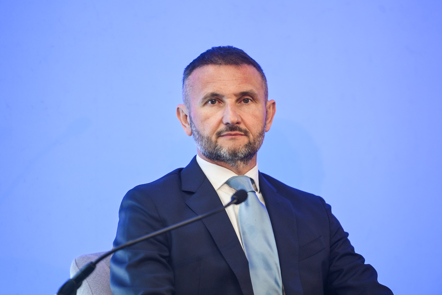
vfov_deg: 6.9
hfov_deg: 10.3
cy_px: 148
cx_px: 221
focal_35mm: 200
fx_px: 2455
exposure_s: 1/250
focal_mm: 200
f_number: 2.8
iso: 2000
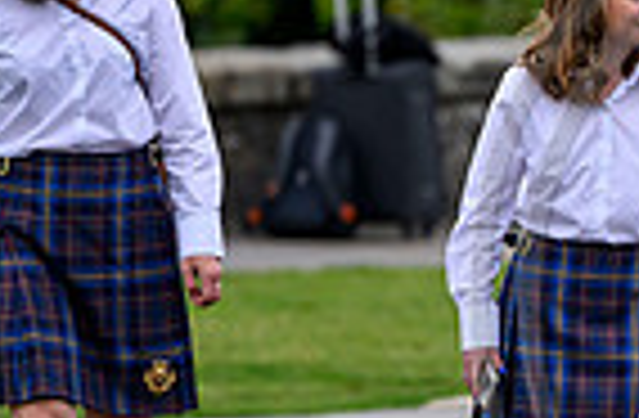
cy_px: 250
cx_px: 887
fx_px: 17176
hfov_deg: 2.1
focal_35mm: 973
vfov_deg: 1.4
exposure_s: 1/800
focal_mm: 200
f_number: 2.8
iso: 500
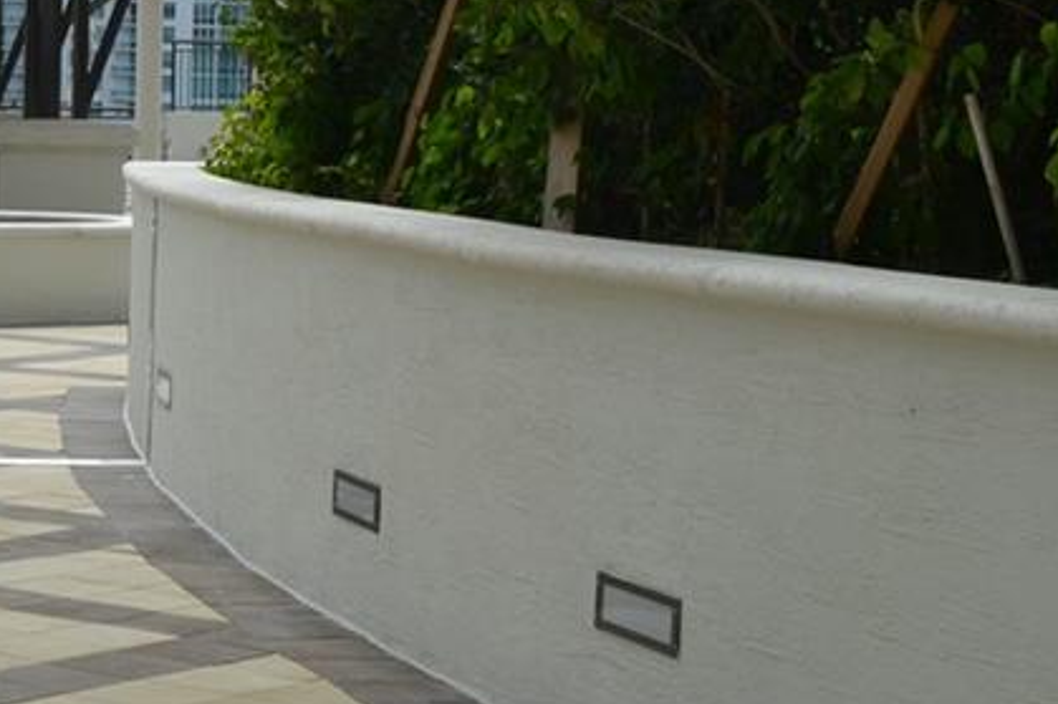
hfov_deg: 17.7
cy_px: 220
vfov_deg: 13.3
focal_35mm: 103
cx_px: -556
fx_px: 3026
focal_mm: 18
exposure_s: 1/320
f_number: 9
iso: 100
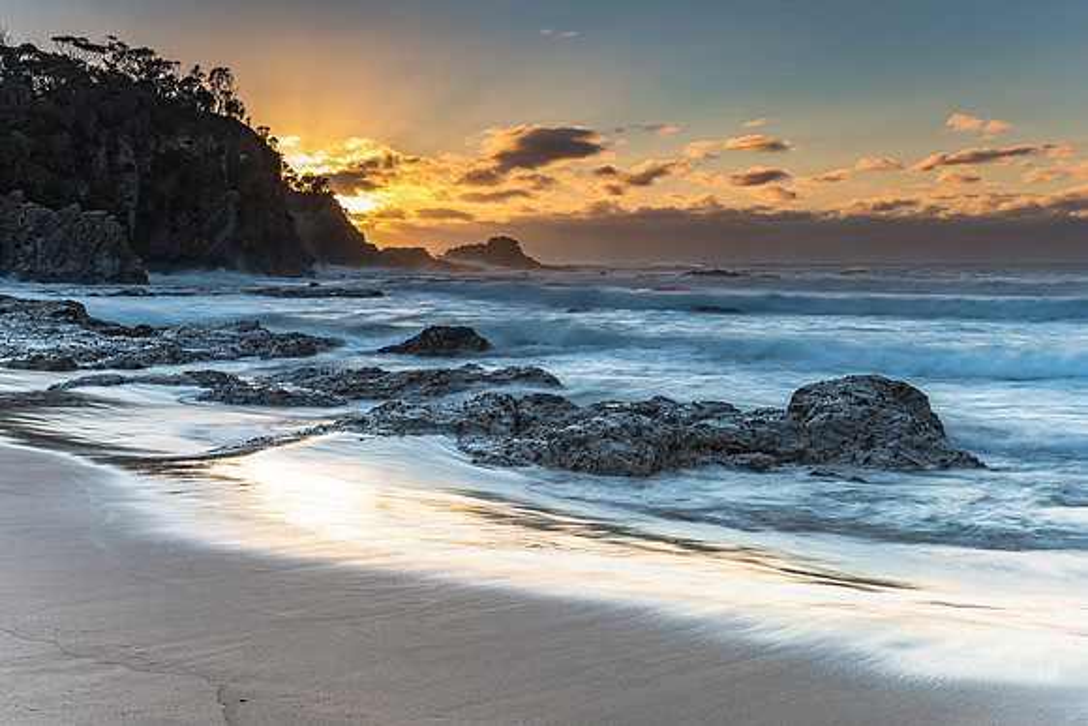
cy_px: 363
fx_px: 1305
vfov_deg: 31.1
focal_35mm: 43
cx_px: 544
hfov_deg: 45.3
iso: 64
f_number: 9
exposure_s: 1/1.25
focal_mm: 28
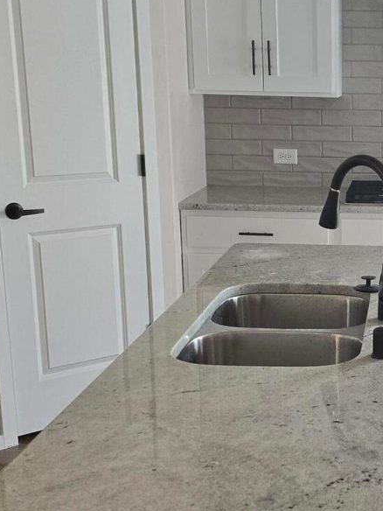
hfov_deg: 22.3
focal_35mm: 63
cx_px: 390
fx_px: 929
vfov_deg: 30.6
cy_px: 325
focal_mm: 6.3
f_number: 1.7
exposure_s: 1/120
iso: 250
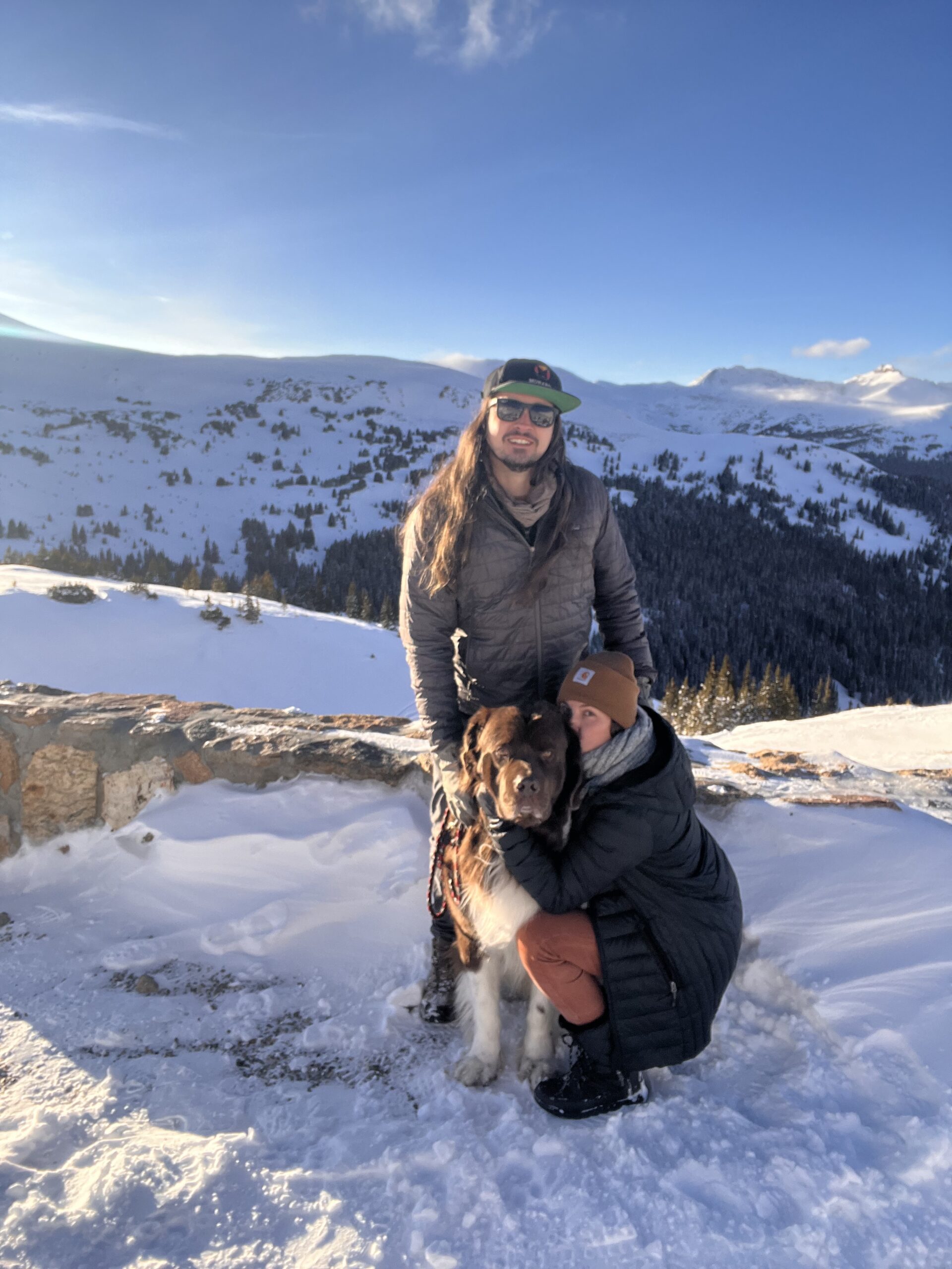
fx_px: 843
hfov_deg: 58.9
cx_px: 476
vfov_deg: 73.9
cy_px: 634
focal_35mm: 23
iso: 32
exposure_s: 1/501
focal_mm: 2.71
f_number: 2.2
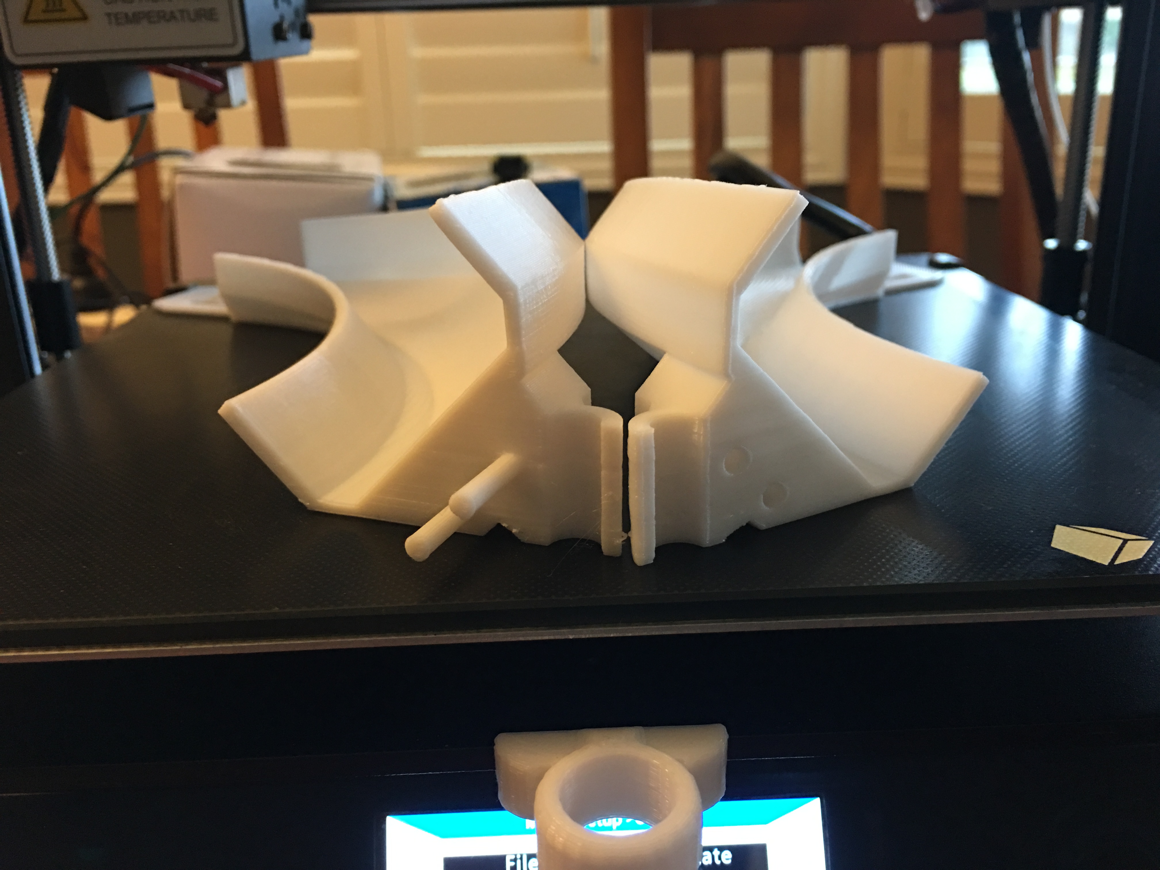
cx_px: 580
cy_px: 435
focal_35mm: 29
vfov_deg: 48.2
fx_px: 972
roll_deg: +0.3
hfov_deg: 61.7
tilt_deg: -18.9
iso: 80
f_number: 2.2
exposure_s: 1/10
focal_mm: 4.15
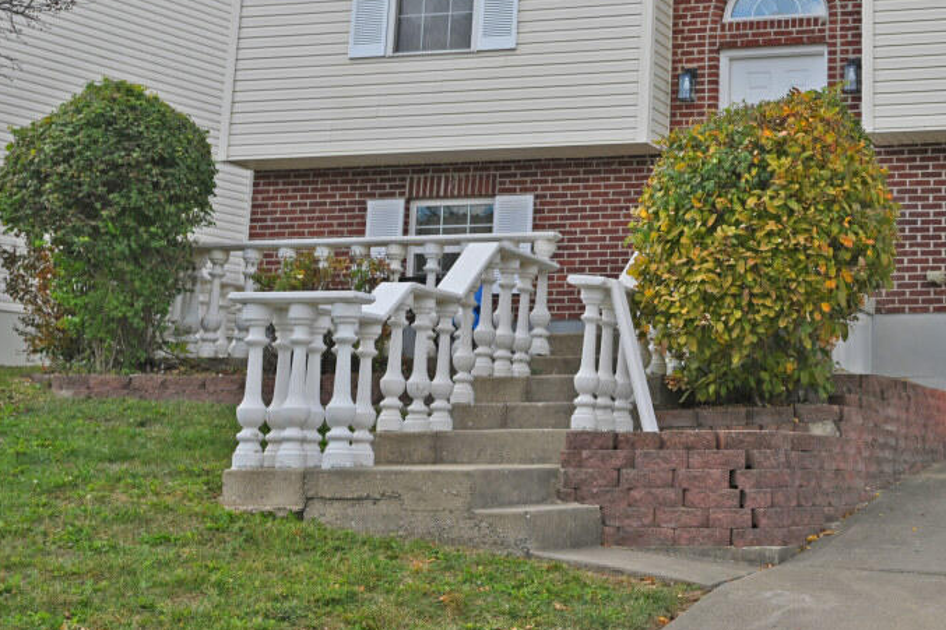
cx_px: 851
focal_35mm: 62
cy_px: 117
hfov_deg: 30.9
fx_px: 1629
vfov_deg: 21.6
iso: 100
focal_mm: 30
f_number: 6.3
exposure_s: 1/320
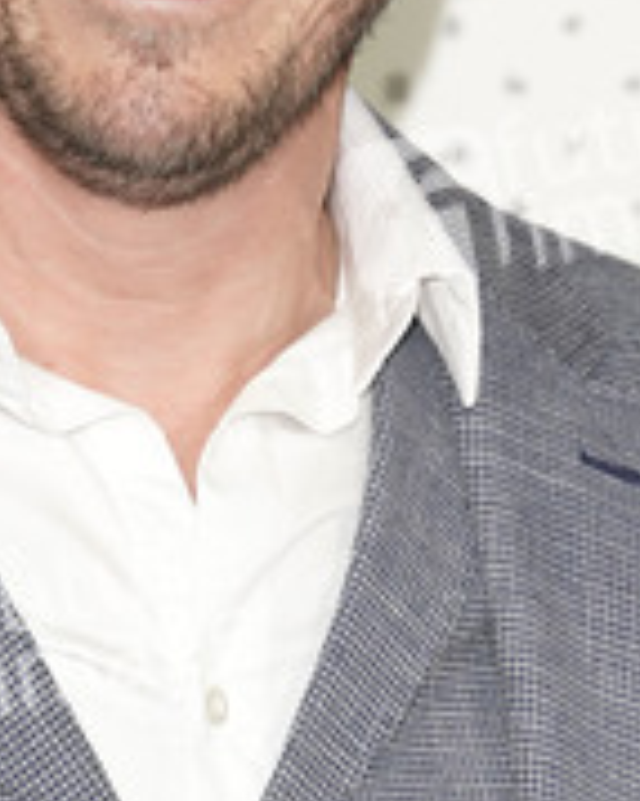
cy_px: -31
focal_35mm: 407
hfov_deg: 3.8
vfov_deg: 4.7
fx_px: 9645
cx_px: 161
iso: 2000
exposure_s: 1/250
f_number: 8
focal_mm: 194
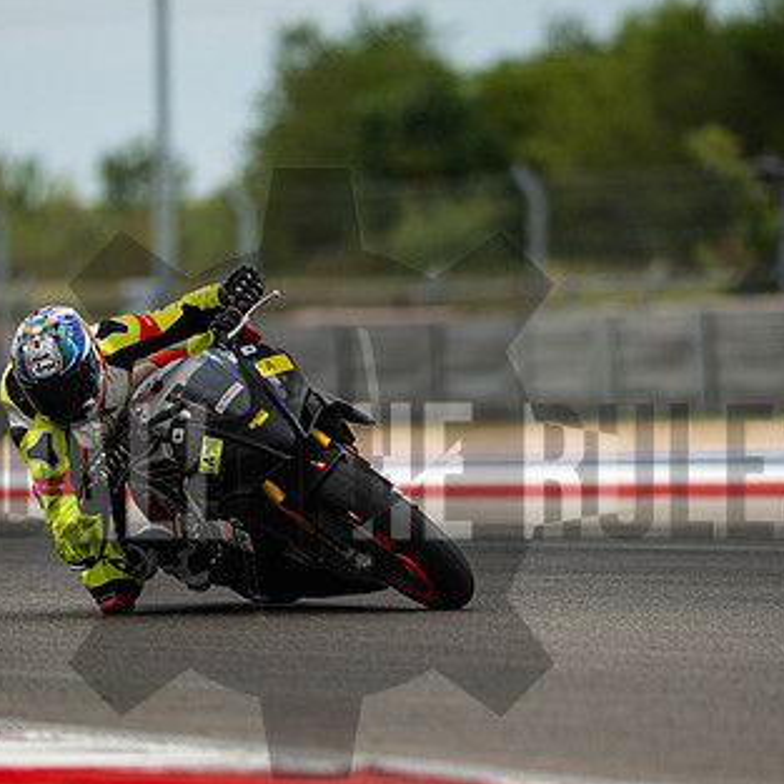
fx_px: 12120
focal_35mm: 473
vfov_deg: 3.7
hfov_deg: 3.7
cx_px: 311
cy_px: 475
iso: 400
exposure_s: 1/5000
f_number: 2
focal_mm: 200
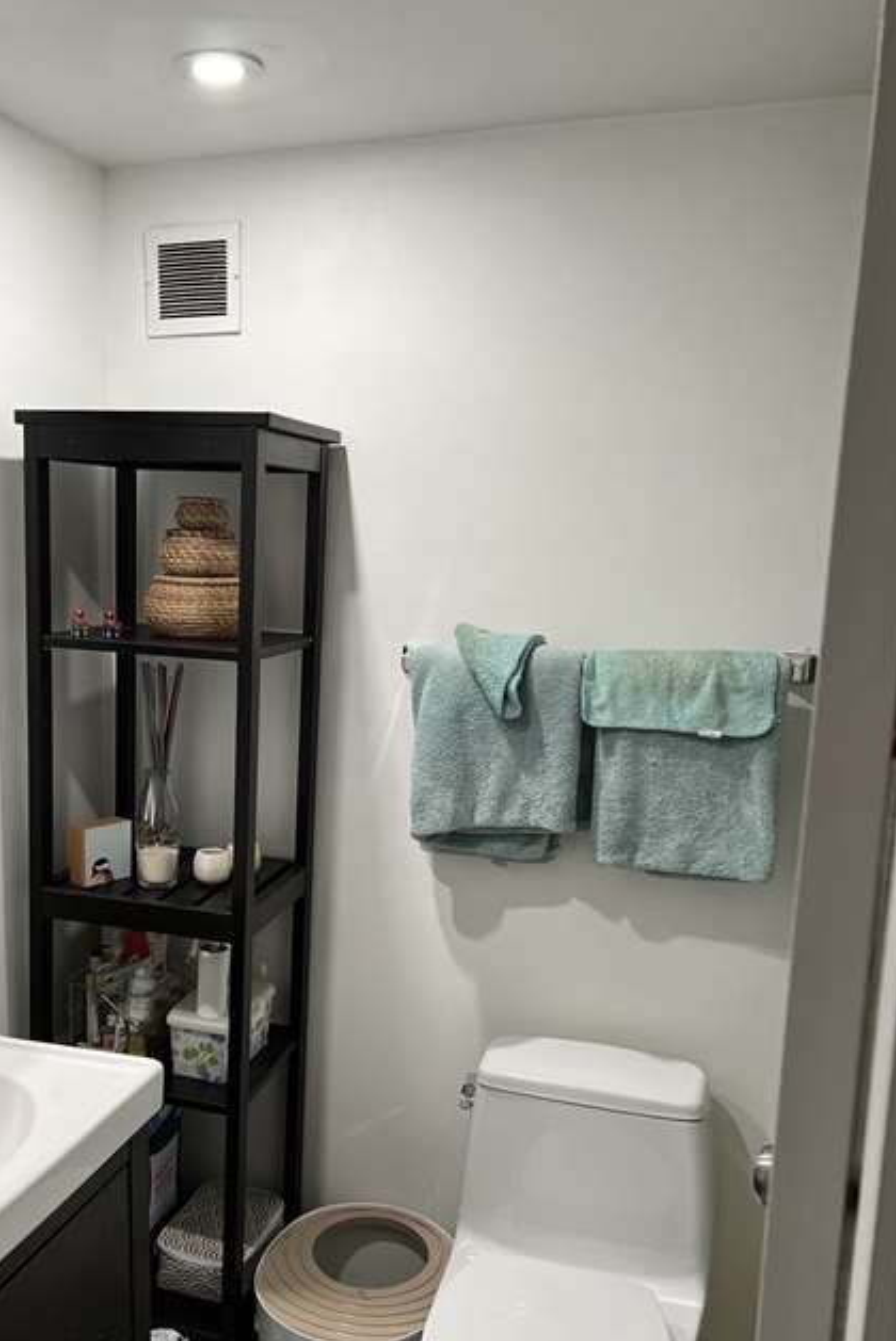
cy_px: 761
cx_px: 286
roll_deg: -1.5
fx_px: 1231
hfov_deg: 39.5
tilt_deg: -10.7
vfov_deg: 57.0
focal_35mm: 33
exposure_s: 1/120
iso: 125
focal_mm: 5.7
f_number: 1.5
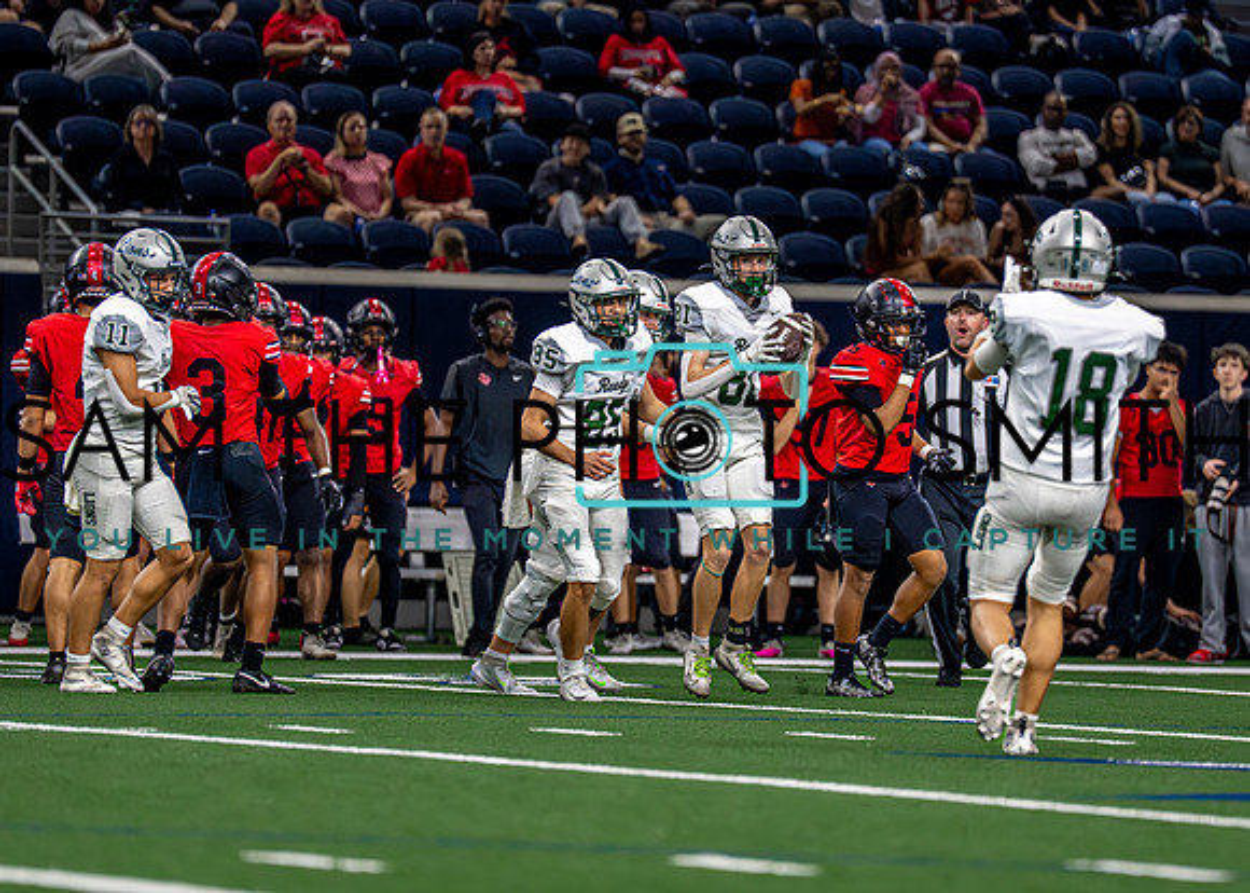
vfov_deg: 4.6
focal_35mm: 314
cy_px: 464
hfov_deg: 6.4
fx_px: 11130
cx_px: 680
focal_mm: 200
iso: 4000
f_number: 2.8
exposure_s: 1/2000
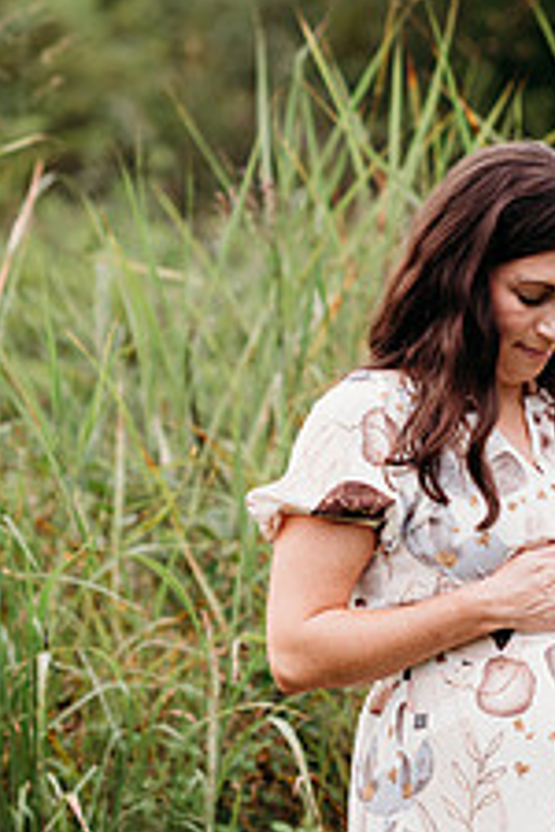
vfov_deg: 12.1
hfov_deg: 8.0
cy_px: 307
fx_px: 3931
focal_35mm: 170
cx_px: 533
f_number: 2.5
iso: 320
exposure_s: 1/200
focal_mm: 85
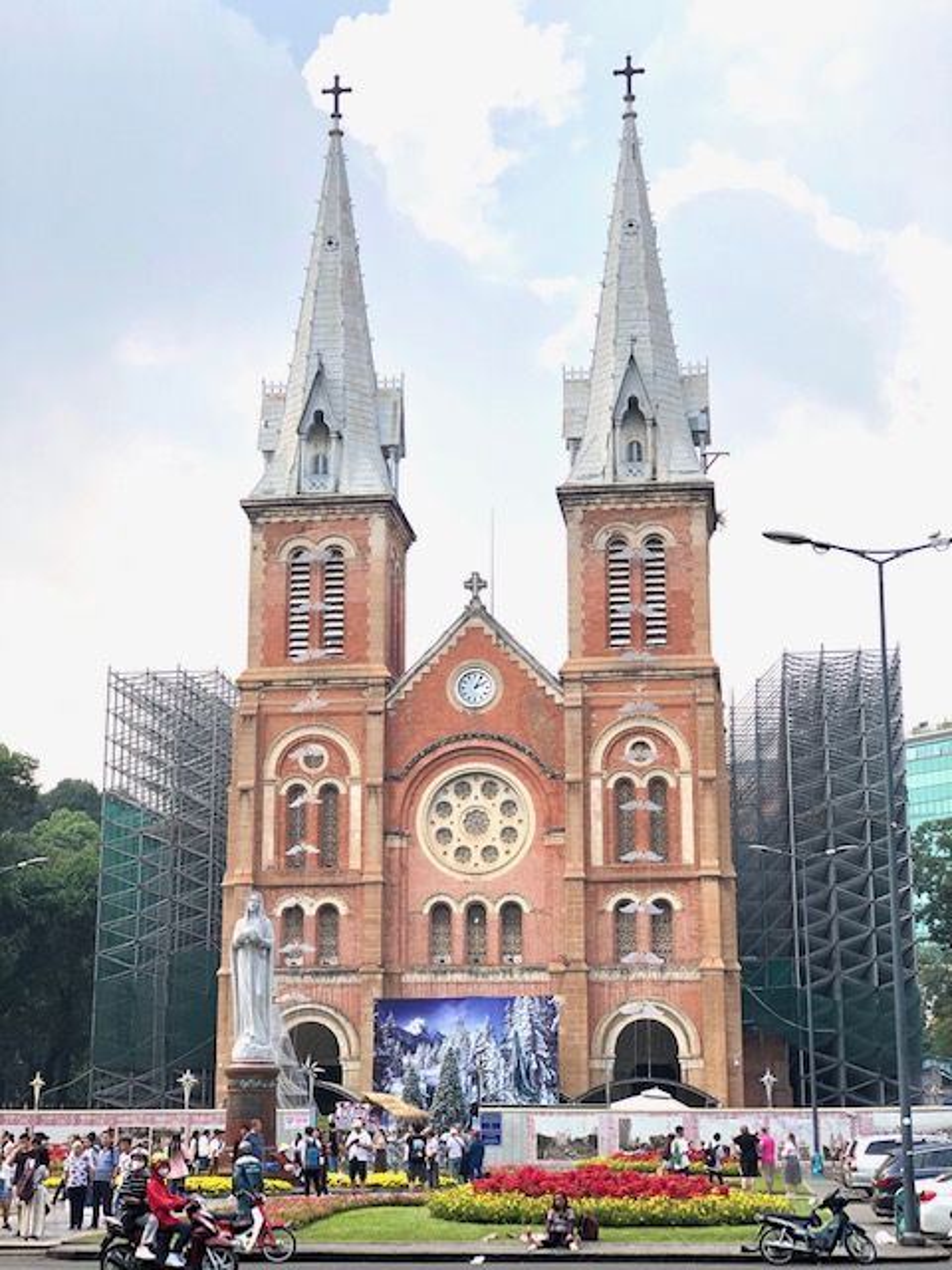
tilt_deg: +14.9
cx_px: 476
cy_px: 635
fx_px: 2090
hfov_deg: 25.7
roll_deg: -0.3
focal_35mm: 57
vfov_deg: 33.8
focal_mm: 6.6
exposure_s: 1/225
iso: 20
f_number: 2.8
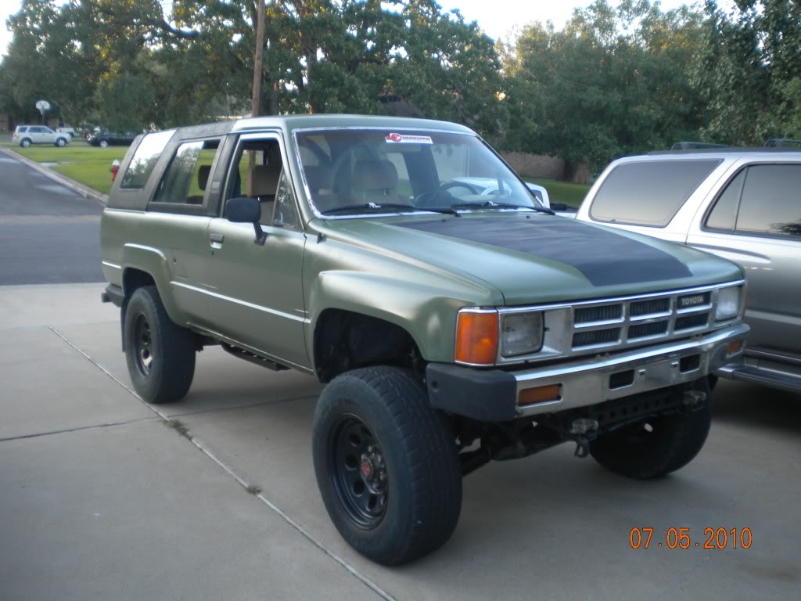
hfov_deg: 52.6
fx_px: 810
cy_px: 300
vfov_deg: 40.7
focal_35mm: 35
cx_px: 400
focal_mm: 6.3
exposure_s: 1/58
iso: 160
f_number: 3.1
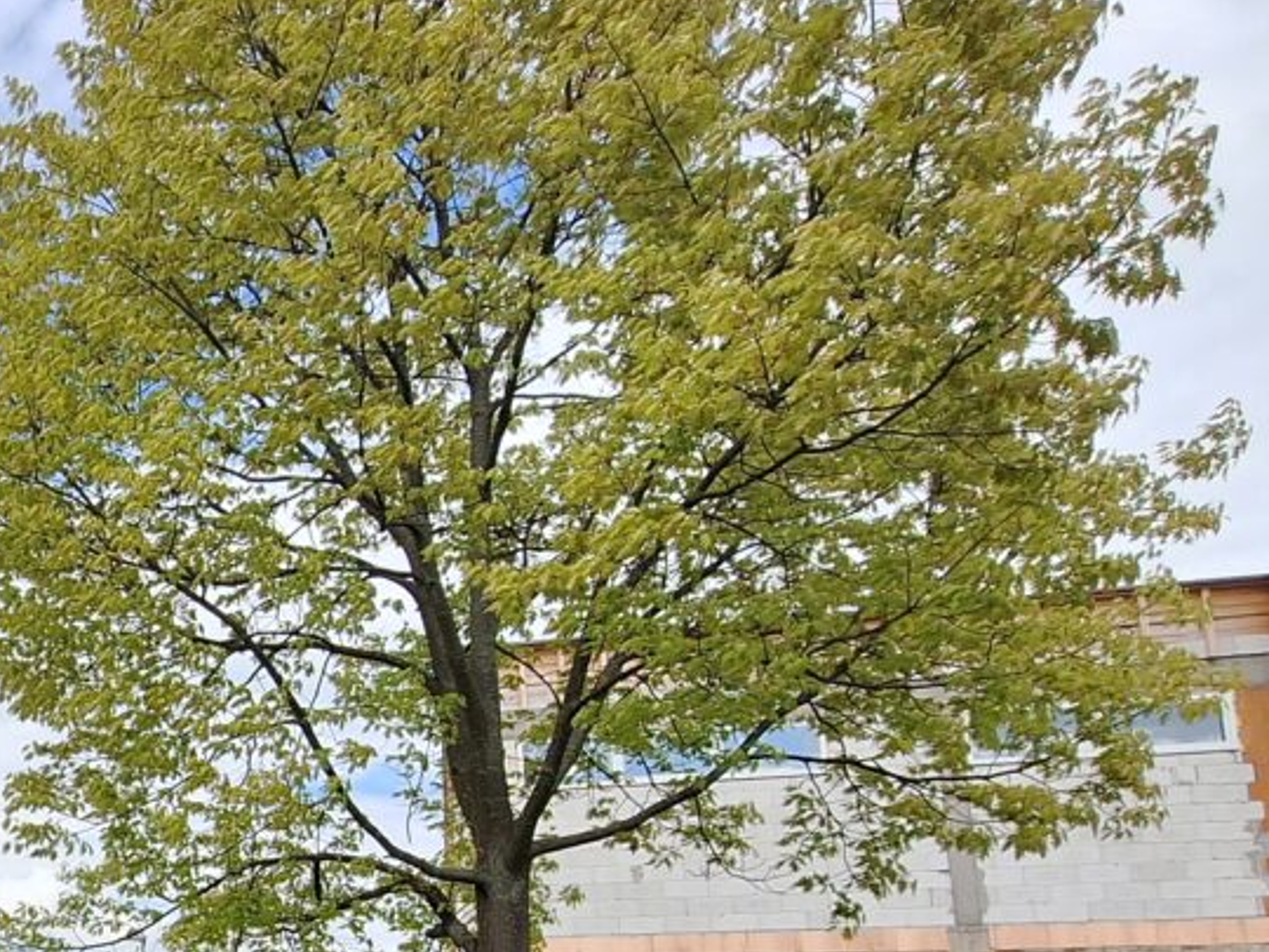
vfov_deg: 36.0
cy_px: 879
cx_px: -28
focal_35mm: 37
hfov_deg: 42.5
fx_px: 1356
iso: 40
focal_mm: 1.74
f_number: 2.2
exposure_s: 1/1585
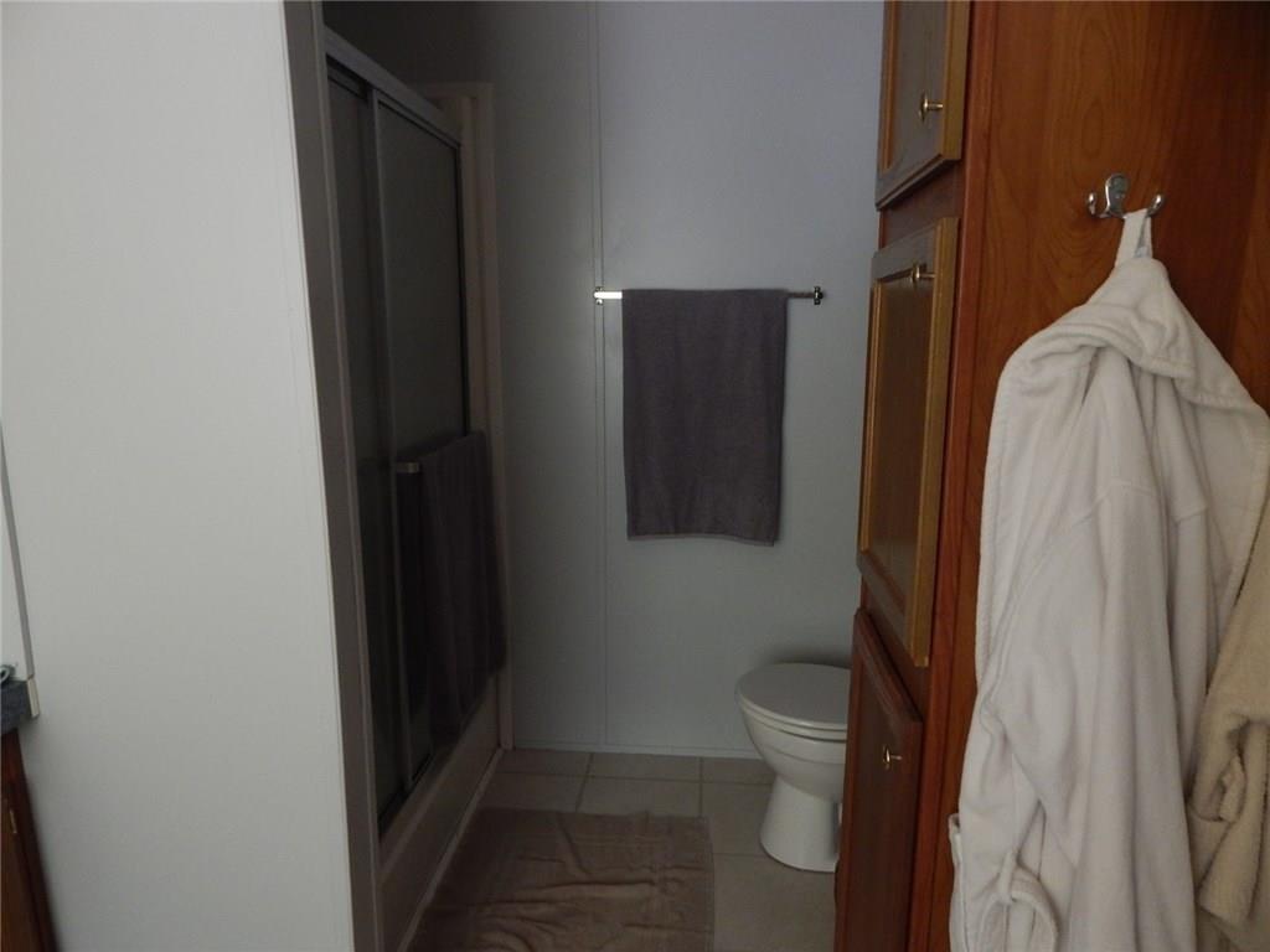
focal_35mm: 22
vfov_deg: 61.1
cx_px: 635
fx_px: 807
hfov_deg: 76.4
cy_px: 476
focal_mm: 4
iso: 360
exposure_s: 1/30
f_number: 3
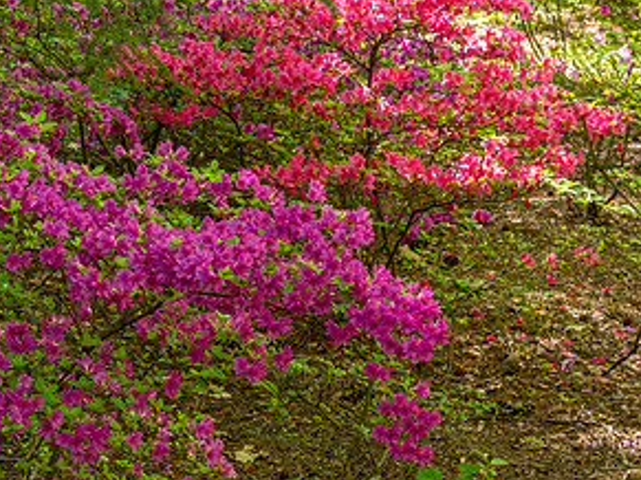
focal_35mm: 92
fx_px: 1703
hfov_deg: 21.1
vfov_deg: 16.1
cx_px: 161
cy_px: 252
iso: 1400
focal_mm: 48
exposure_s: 1/160
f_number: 8
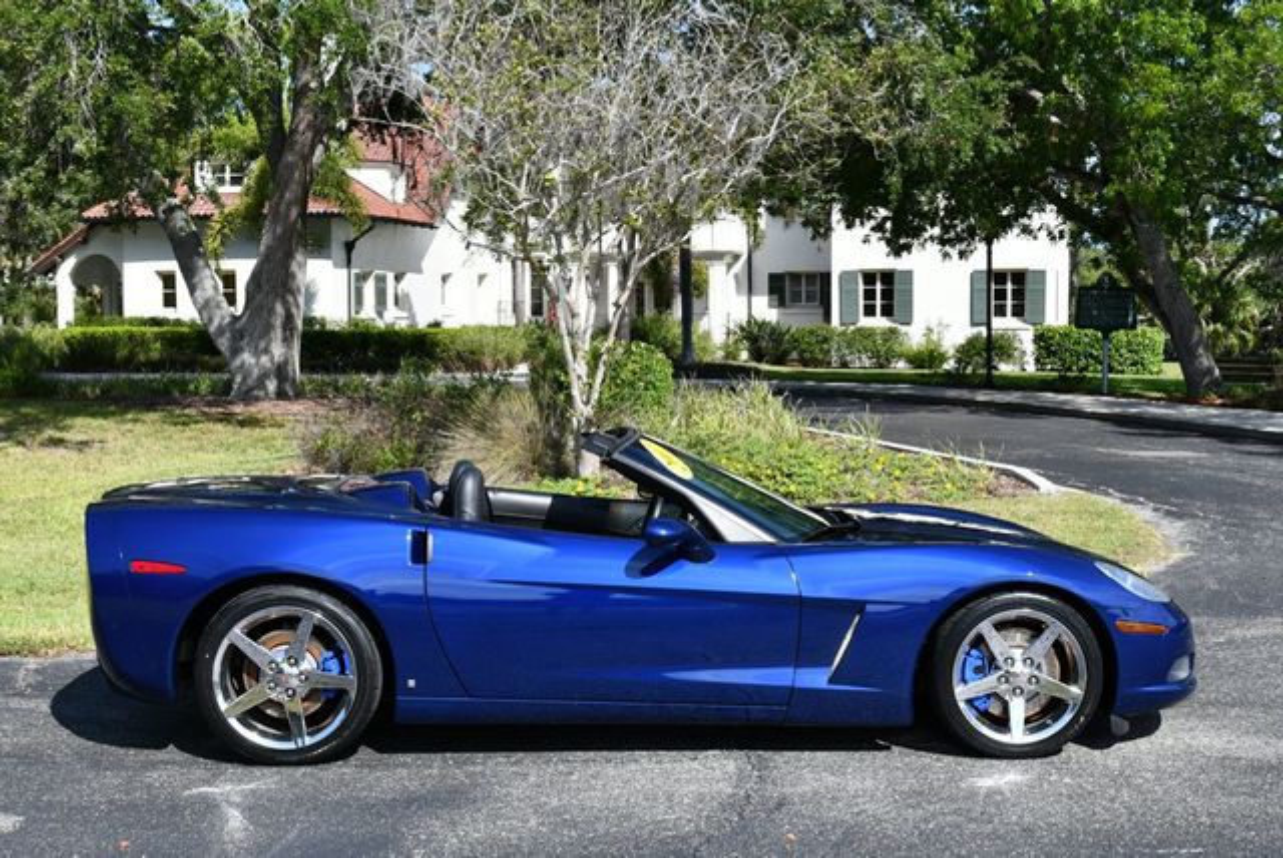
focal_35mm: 48
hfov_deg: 41.1
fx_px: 1712
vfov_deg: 28.1
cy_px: 429
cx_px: 642
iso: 125
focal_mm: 24
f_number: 8
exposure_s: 1/250
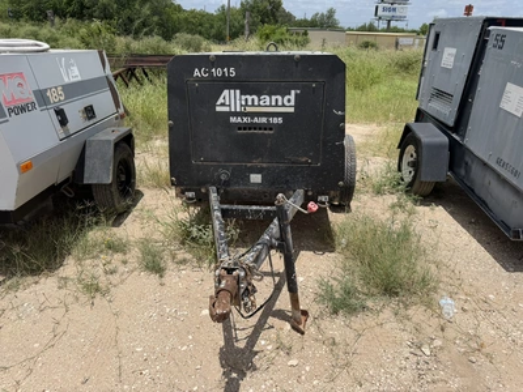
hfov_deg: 71.6
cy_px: 196
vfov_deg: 56.8
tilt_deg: -21.3
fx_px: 363
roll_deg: -1.5
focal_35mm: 24
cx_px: 262
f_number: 1.78
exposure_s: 1/8130
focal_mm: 6.76
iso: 80
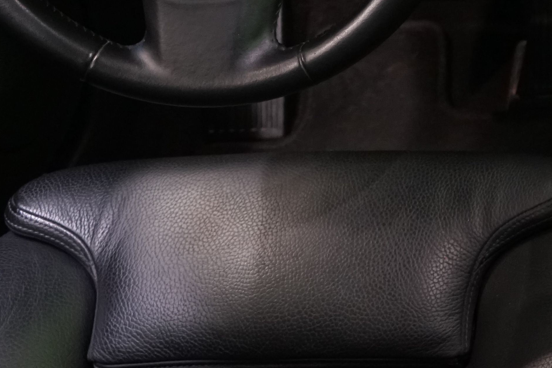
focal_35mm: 92
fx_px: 1411
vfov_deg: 14.3
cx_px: 746
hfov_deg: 20.0
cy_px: -104
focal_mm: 29
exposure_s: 1/20
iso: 2500
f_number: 5
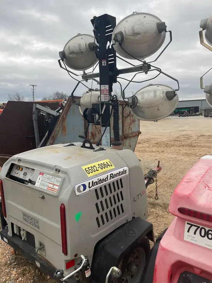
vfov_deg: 67.3
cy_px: 142
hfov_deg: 53.1
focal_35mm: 26
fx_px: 212
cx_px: 106
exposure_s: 1/296
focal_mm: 4.2
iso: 40
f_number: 1.6
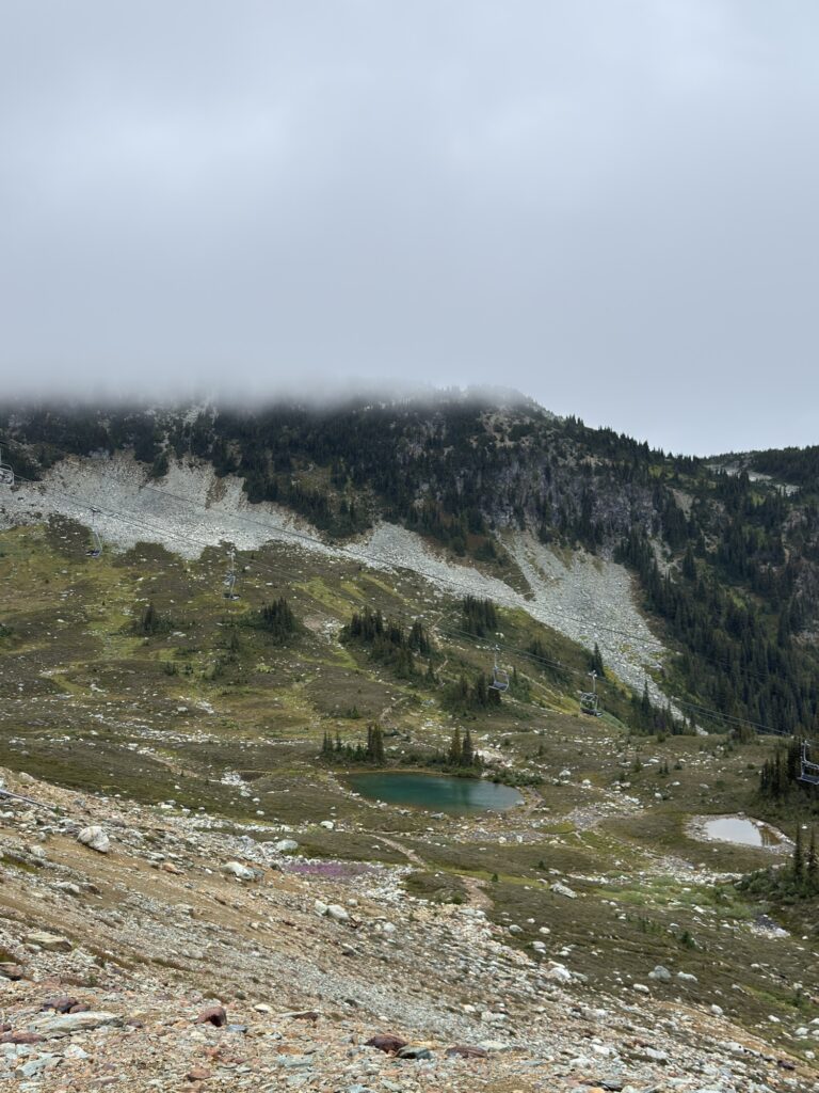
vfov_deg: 49.0
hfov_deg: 37.7
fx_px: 1199
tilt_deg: -0.2
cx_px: 410
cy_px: 546
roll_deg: +0.1
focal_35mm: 38
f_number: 1.78
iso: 80
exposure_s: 1/4237
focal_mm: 6.76
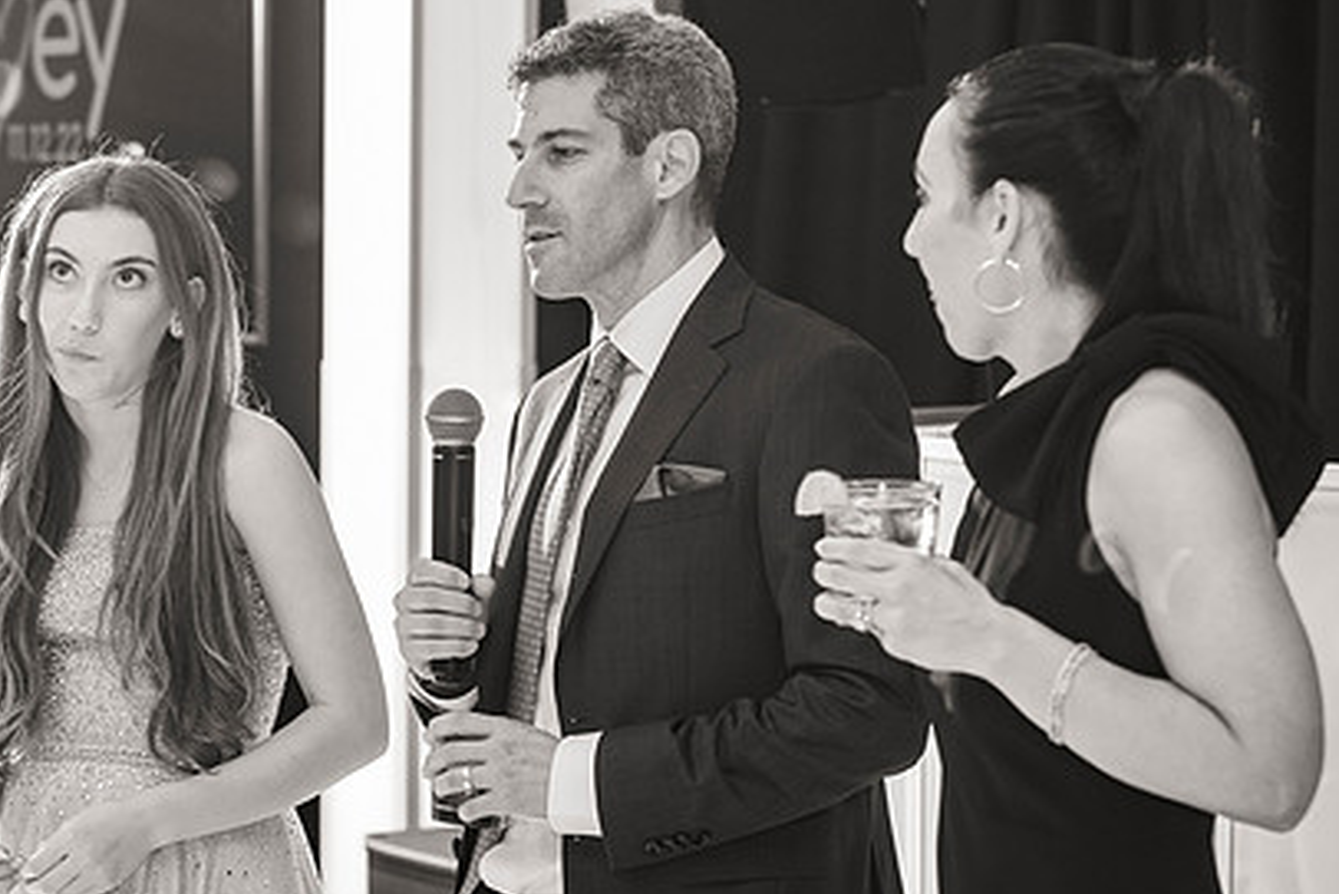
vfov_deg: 11.3
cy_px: 336
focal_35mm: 121
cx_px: 567
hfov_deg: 16.9
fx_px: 4502
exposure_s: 1/100
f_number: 4
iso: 1000
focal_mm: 78
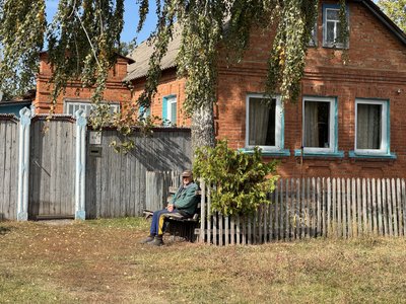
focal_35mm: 77
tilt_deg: +2.0
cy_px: 152
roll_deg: -0.1
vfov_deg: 19.1
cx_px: 203
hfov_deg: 25.3
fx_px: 903
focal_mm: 9
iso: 25
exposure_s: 1/367
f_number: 2.8
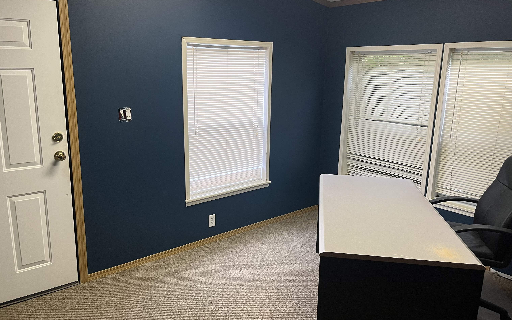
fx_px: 391
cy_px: 163
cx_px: 254
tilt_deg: -13.5
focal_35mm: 28
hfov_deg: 66.5
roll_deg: -1.3
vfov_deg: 44.5
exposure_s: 1/60
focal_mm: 5.1
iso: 100
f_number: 1.6
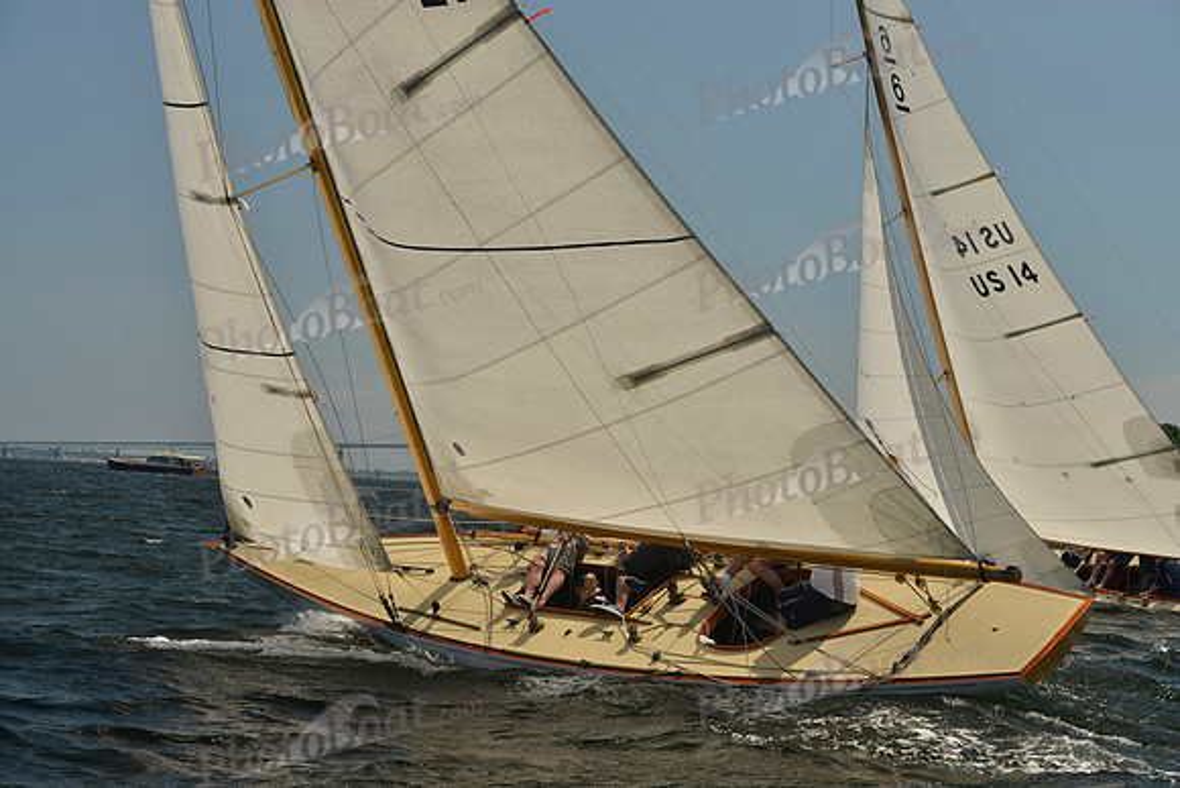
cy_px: 394
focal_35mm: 70
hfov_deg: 28.8
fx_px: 2295
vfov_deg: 19.5
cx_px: 590
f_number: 9
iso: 280
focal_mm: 70
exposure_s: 1/800
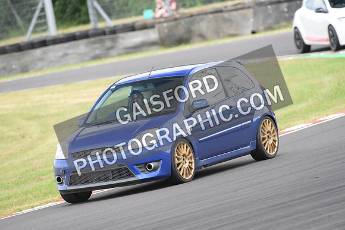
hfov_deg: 5.2
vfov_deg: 3.4
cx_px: 172
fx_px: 3834
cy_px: 115
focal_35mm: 400
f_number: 5.6
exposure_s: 1/1000
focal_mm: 400
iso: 3200
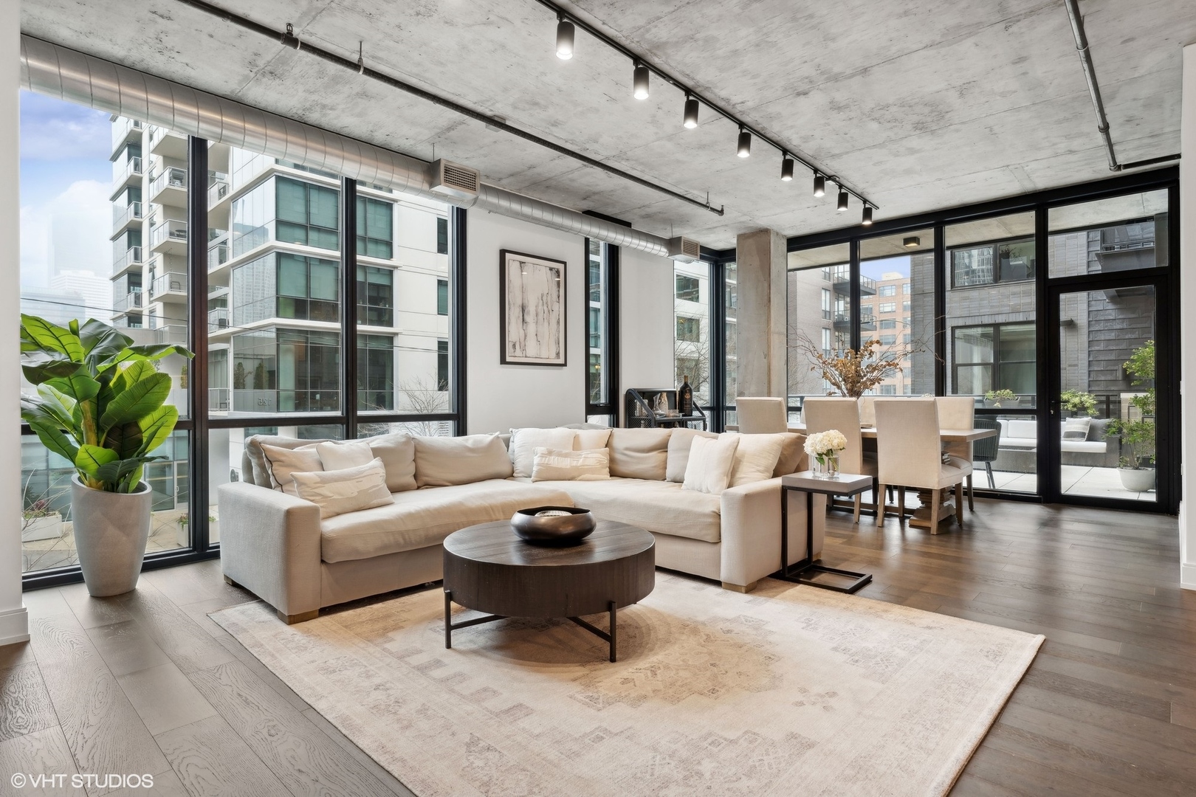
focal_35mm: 18
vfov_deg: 67.4
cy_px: 398
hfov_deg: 90.0
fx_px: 598
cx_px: 598
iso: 320
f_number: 7.1
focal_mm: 18
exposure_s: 1/6
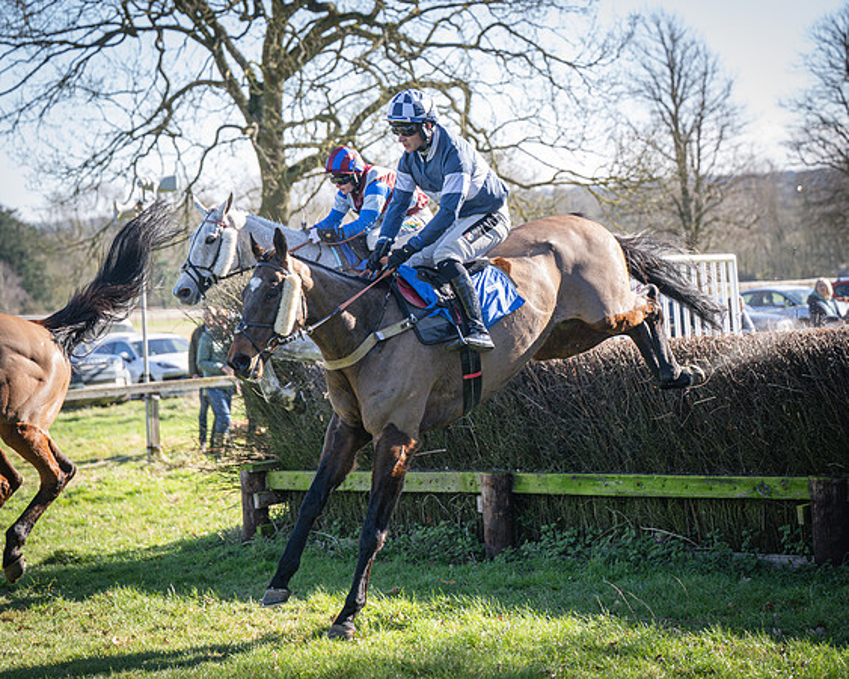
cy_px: 300
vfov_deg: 16.6
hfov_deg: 20.7
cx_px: 446
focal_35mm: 93
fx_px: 2326
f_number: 2.8
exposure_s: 1/1600
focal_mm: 70
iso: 400
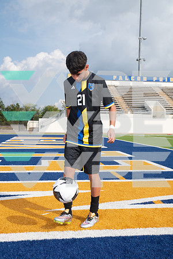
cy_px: 130
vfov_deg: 42.7
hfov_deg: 29.2
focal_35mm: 46
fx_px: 332
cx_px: 86
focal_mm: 46
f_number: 7.1
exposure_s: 1/320
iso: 100
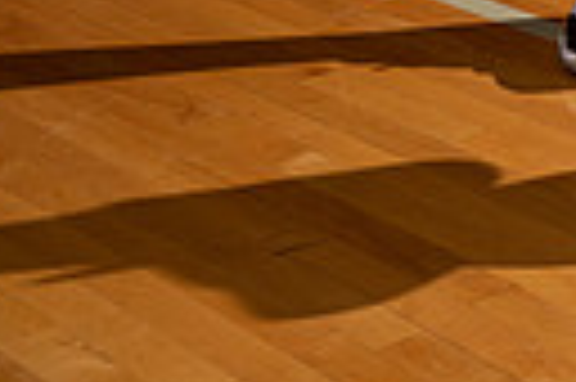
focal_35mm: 144
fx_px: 2301
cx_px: 644
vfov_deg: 8.5
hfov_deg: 13.9
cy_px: -589
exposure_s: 1/250
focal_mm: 41
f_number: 8
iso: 800
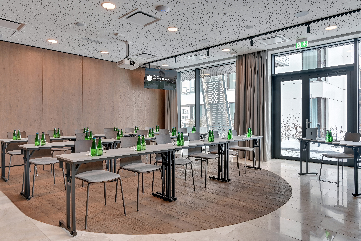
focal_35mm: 24
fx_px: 241
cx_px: 180
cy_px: 120
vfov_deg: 53.1
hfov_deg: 73.7
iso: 640
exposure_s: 1/8
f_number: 8
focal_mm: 24
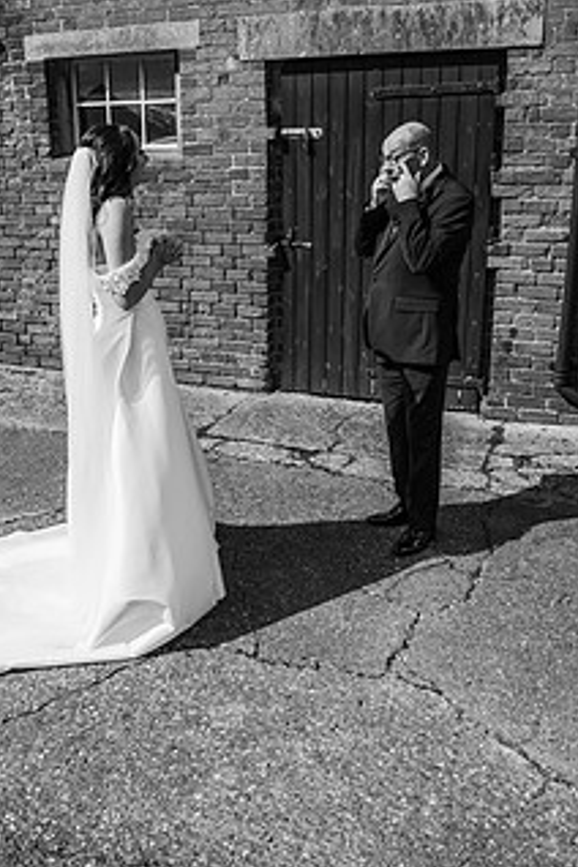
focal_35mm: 34
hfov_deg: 38.7
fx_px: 819
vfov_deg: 55.7
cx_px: 224
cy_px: 387
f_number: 5.6
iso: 64
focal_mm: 24
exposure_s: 1/800
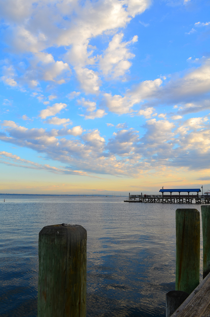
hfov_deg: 47.7
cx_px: 105
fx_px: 237
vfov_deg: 67.5
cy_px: 158
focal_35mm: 27
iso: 100
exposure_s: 1/30
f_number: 11
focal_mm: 18
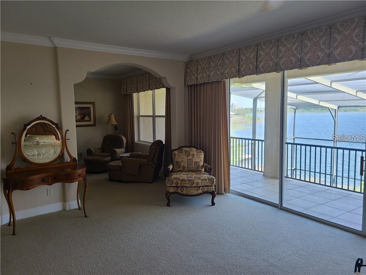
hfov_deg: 67.3
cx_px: 183
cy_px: 138
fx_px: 275
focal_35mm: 26
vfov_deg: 53.1
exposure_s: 1/119
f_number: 1.8
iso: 50
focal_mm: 5.4
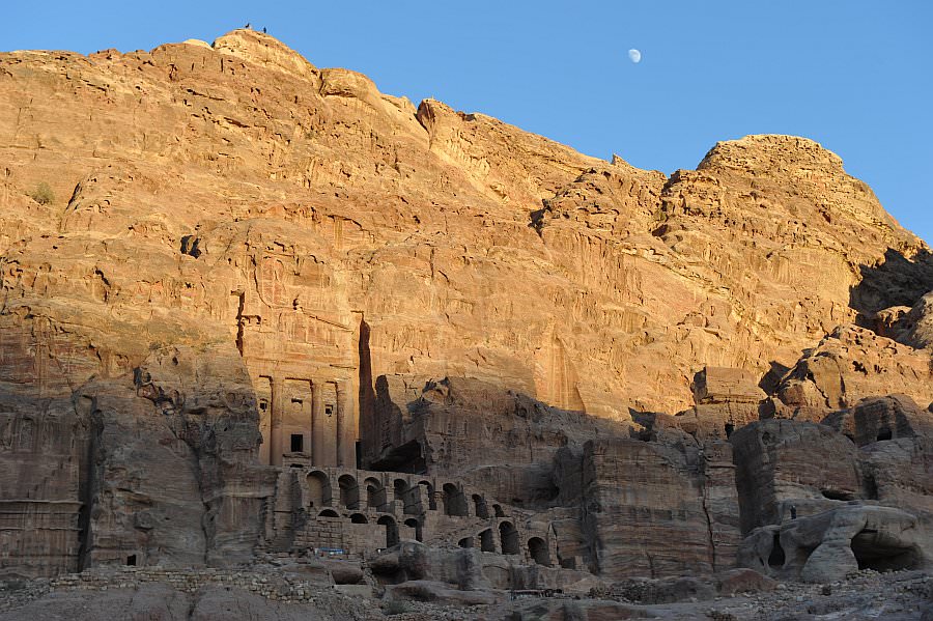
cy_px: 310
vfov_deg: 23.4
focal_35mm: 58
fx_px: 1502
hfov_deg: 34.5
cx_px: 466
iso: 200
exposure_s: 1/200
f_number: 7.1
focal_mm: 58
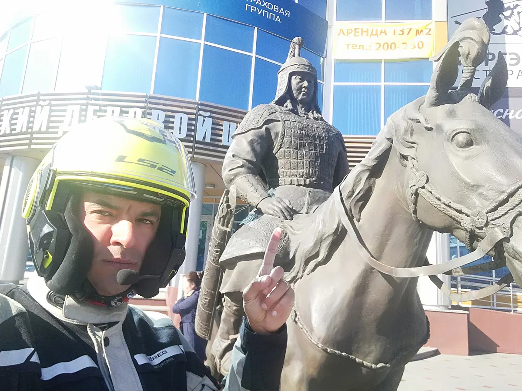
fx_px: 407
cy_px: 196
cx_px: 261
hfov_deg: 65.3
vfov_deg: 51.4
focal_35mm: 27
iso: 50
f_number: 2
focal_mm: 2.82
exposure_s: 1/429
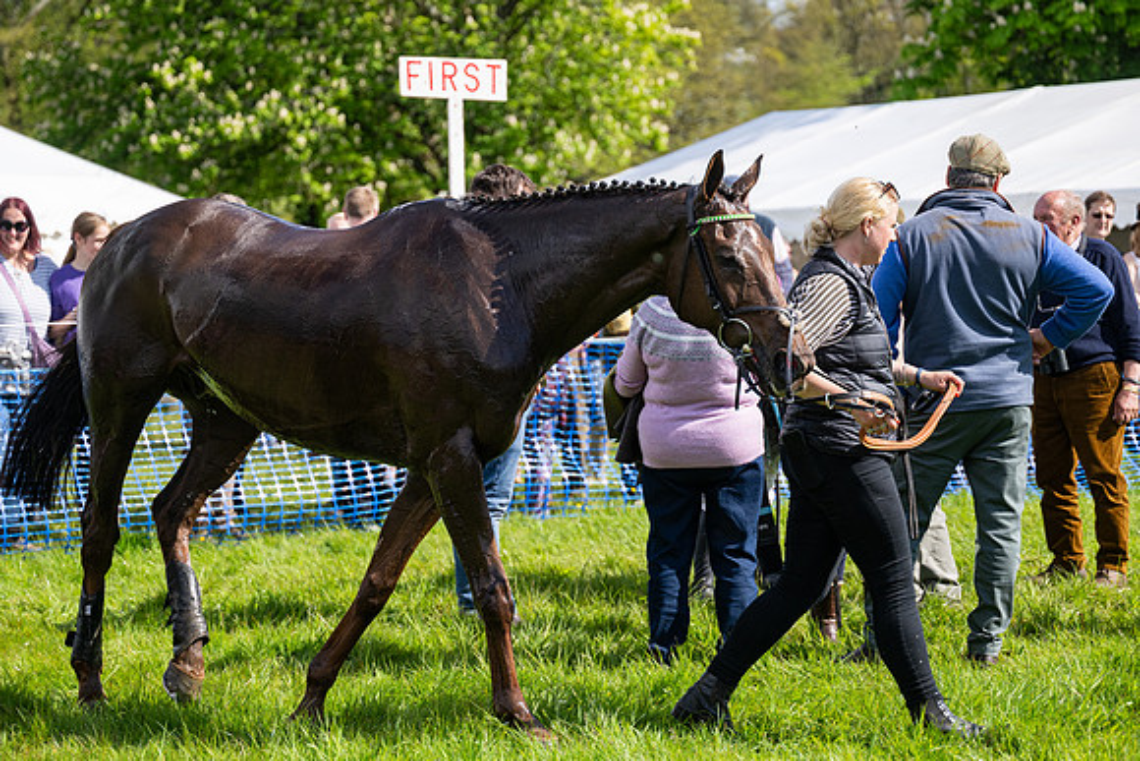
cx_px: 570
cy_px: 380
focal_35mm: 98
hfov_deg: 20.8
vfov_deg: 14.0
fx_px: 3104
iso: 200
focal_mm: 98
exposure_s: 1/1600
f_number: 4
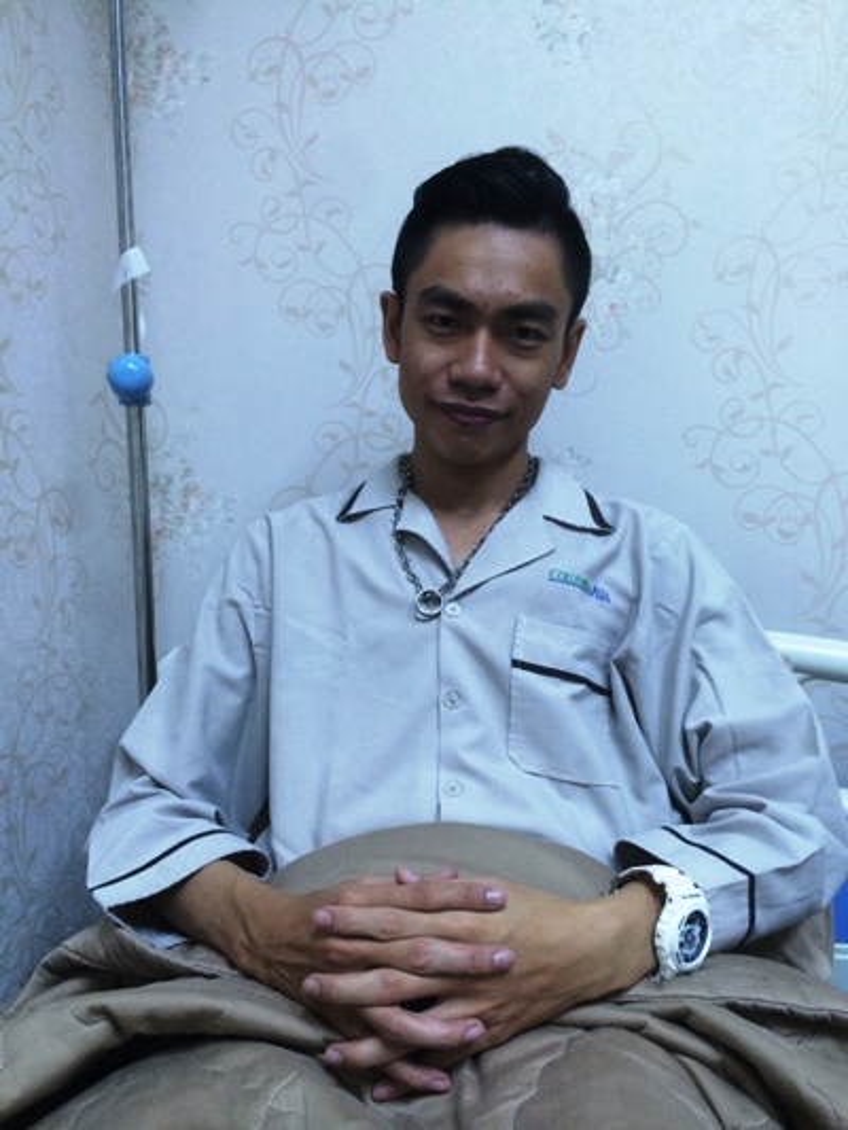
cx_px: 424
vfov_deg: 60.0
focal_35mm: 30
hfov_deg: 46.8
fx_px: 980
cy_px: 565
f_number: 2.2
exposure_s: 1/33
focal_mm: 4.12
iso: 80
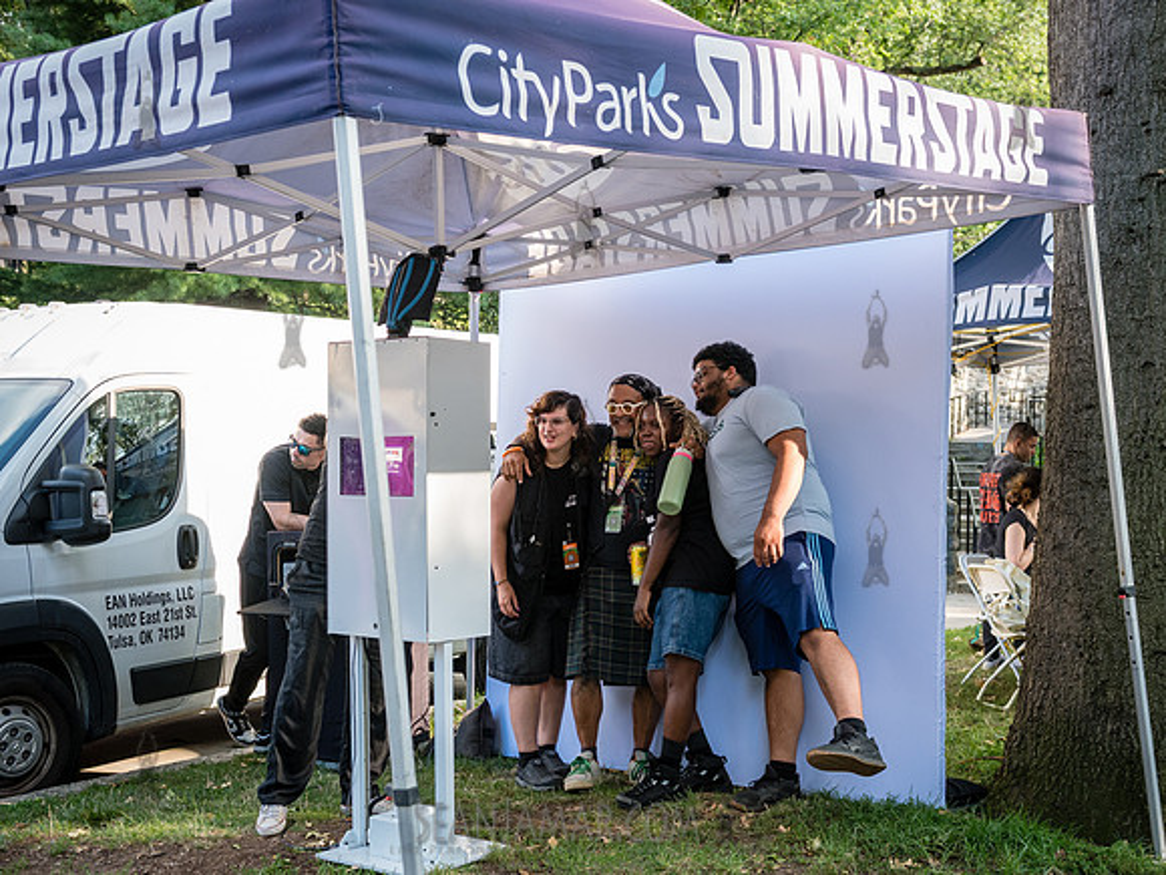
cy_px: 501
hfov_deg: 43.5
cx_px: 613
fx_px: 1462
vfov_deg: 33.2
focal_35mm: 43
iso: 1000
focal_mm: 35
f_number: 4.5
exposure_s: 1/400
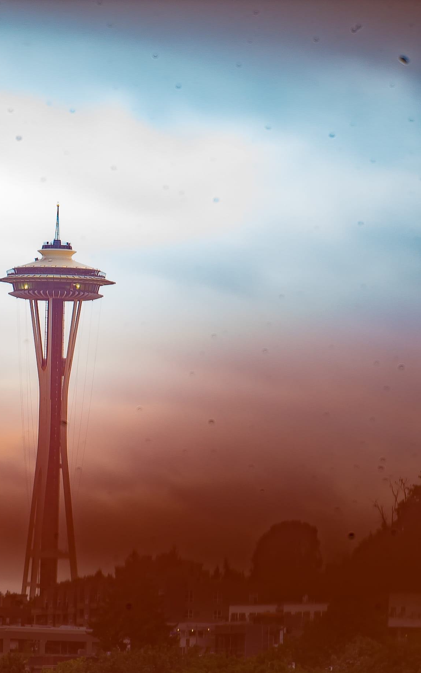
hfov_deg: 2.9
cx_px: -84
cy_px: 337
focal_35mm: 459
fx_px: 8427
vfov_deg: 4.6
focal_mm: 200
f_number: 22
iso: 100
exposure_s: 10
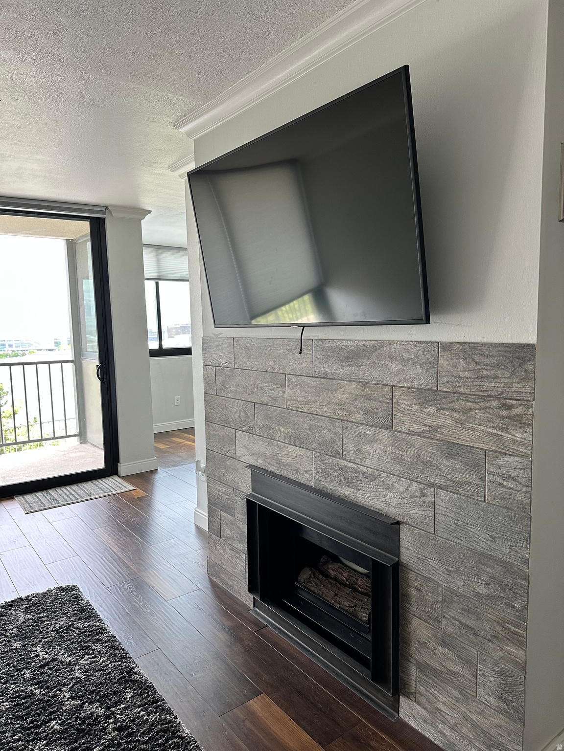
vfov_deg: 71.6
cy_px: 376
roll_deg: +0.9
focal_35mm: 24
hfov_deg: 56.8
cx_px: 282
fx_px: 521
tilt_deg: -5.4
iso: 200
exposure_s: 1/121
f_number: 1.78
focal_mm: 6.86
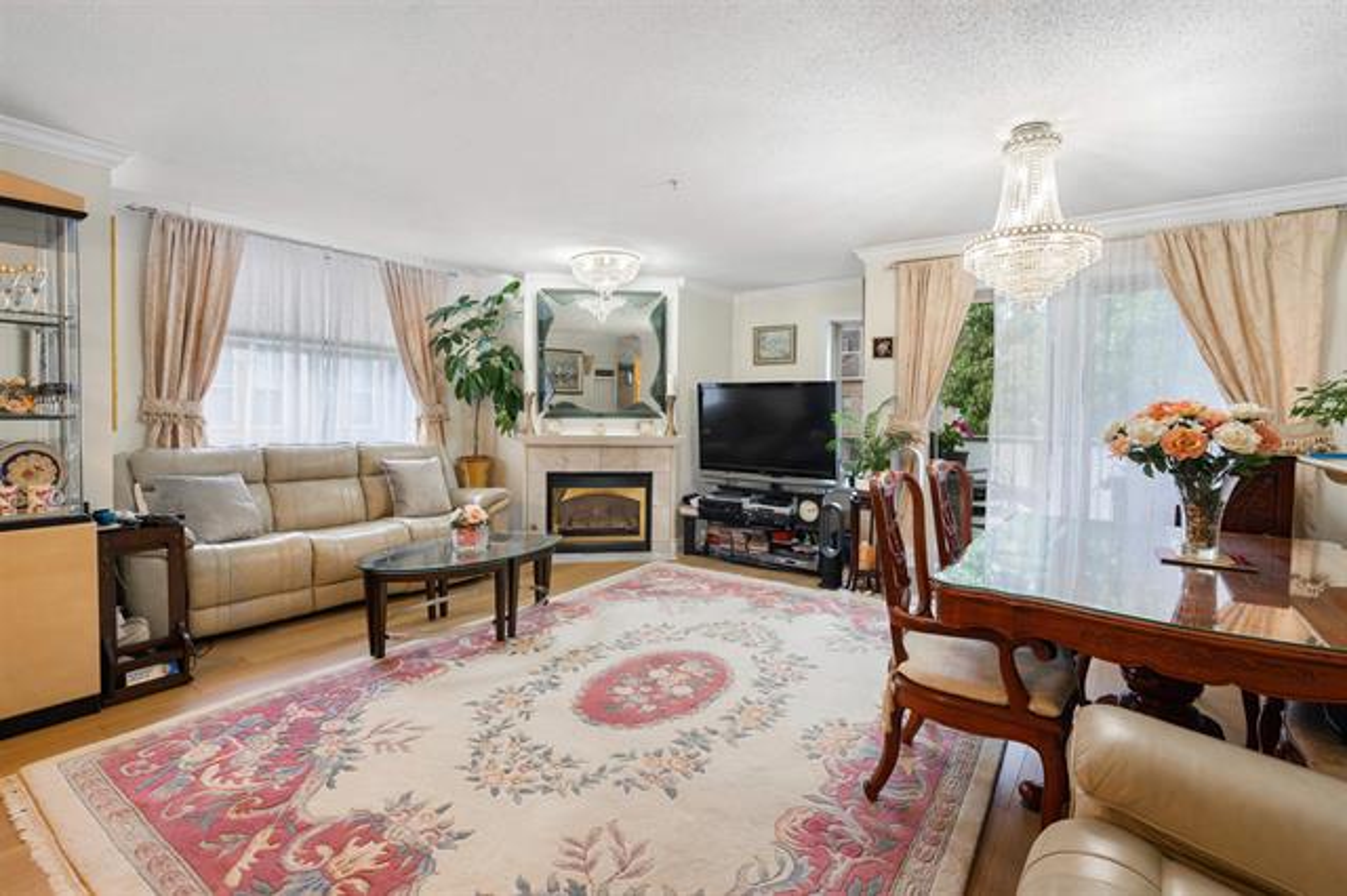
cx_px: 674
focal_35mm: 16
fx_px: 598
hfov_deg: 96.8
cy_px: 448
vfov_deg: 73.7
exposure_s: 1/25
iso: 200
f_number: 8
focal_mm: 16
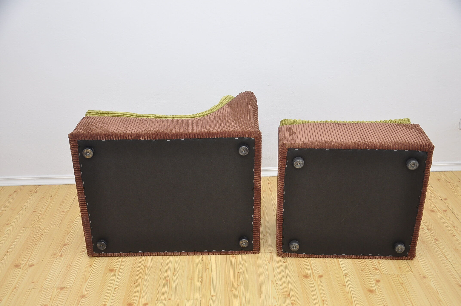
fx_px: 499
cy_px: 153
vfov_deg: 34.1
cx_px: 230
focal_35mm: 39
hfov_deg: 49.6
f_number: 4
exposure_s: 1/160
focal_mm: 26
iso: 360
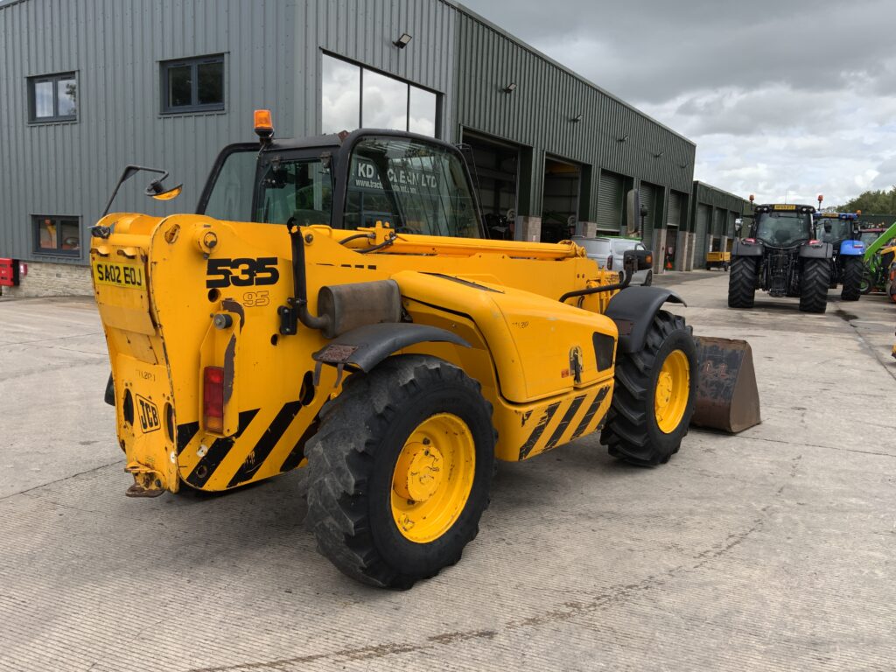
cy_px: 336
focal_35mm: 29
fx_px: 751
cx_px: 448
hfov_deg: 61.7
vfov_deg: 48.2
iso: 16
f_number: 1.8
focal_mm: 3
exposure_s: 1/816
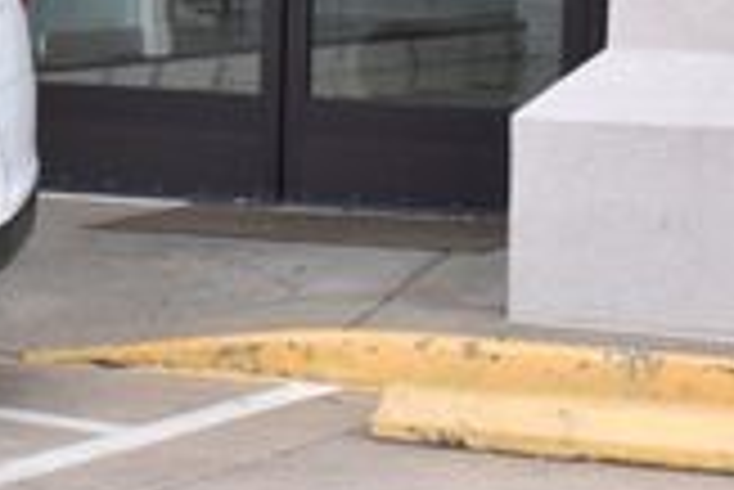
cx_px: -486
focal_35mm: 235
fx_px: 4796
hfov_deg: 8.5
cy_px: -144
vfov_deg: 5.8
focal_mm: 40
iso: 400
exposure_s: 1/160
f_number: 8
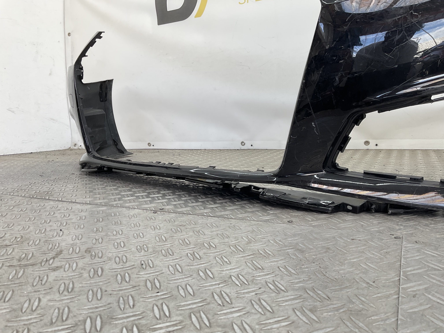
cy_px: 166
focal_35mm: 29
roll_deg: +1.2
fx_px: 372
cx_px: 222
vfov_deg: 48.2
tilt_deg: -8.7
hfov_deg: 61.7
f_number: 1.8
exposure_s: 1/125
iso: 16
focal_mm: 3
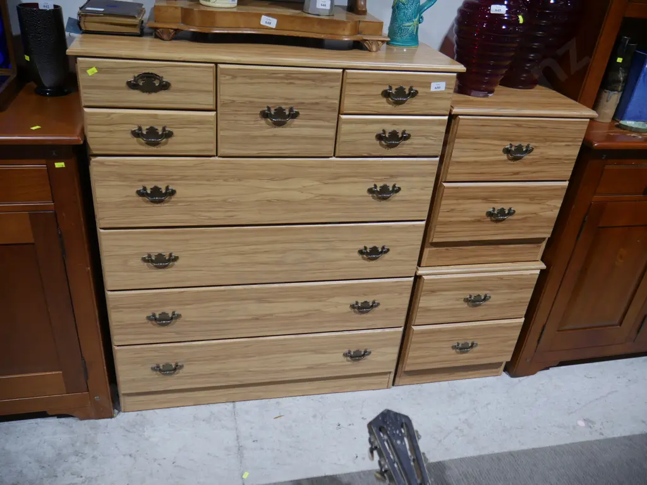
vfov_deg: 49.7
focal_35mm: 28
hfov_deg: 63.4
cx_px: 324
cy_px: 242
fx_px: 523
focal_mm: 14
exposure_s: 1/60
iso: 250
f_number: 3.5
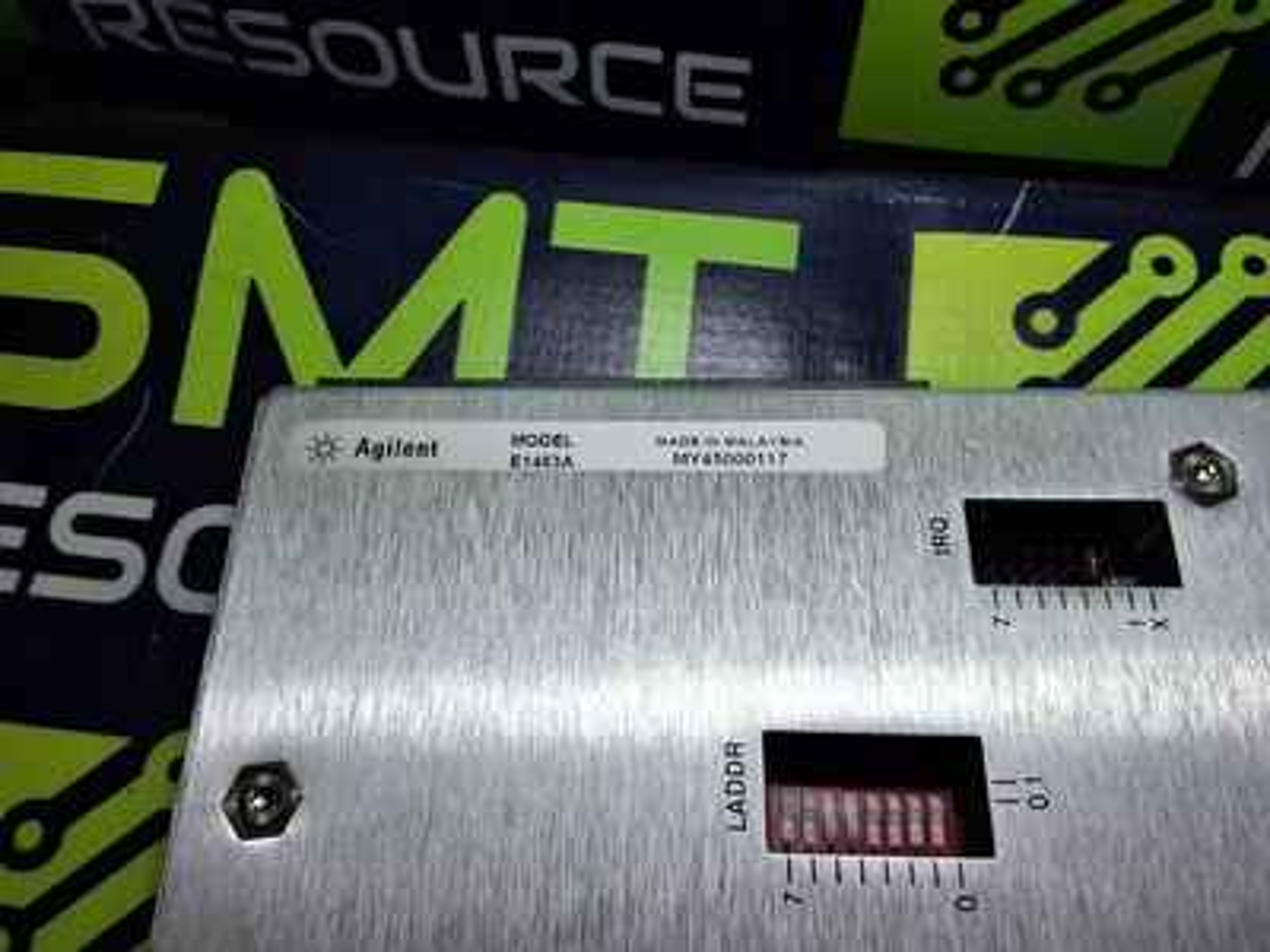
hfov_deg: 63.4
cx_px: 635
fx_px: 1027
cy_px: 476
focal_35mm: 28
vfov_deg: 49.7
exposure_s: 1/524
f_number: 1.9
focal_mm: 2.91
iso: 32
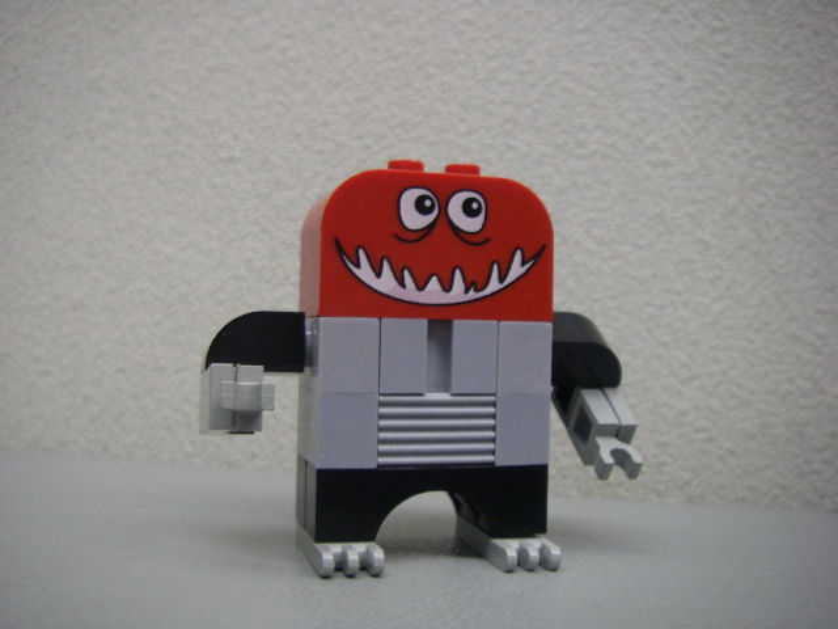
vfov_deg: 37.7
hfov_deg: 49.0
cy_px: 314
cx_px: 419
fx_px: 920
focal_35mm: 38
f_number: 3.3
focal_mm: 6.3
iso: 160
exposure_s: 1/13
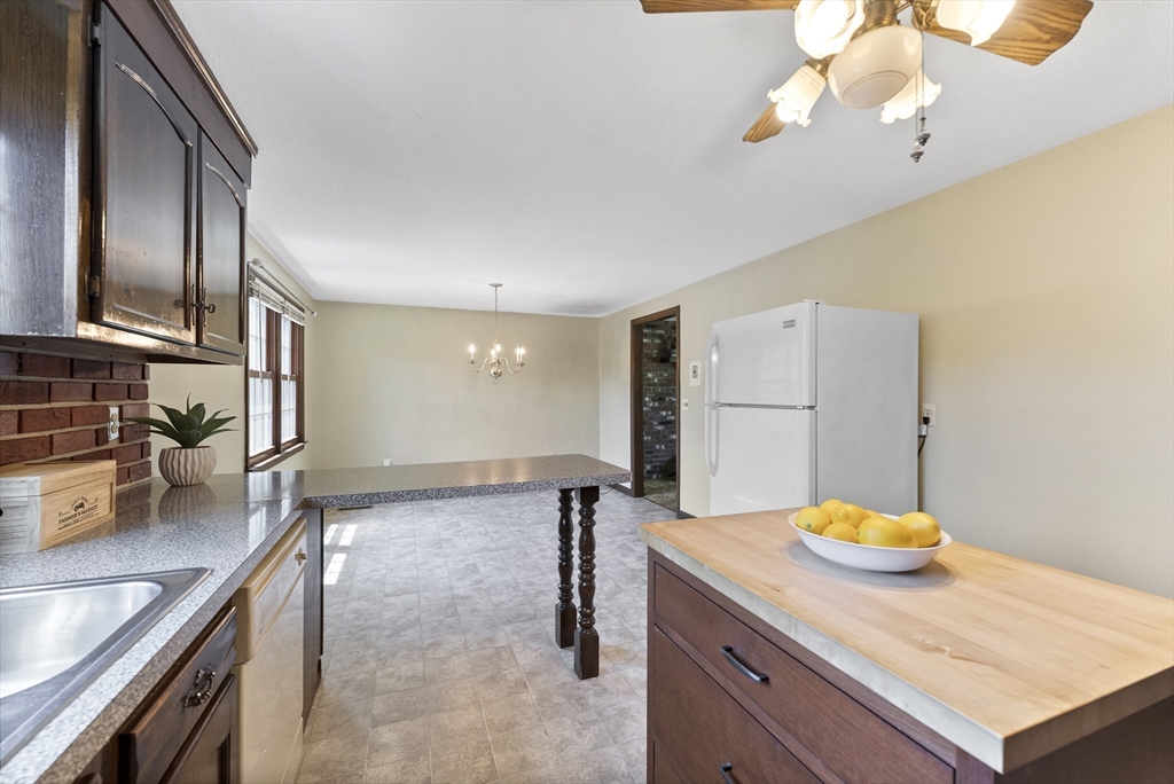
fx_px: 457
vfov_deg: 81.3
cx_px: 587
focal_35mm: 14
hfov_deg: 104.2
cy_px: 392
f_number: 5
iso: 250
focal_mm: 14
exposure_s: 1/20
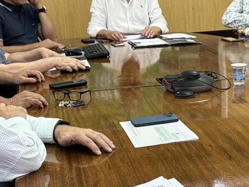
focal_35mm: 75
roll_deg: +1.7
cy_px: 113
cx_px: 186
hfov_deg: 25.7
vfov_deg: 19.6
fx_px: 539
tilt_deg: -15.6
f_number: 1.6
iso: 200
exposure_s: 1/60
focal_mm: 5.96
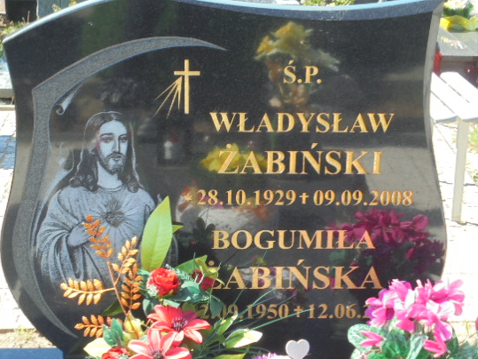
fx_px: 1049
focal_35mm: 76
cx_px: 217
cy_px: 203
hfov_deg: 25.7
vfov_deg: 19.4
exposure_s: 1/100
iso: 100
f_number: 5.6
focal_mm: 11.5
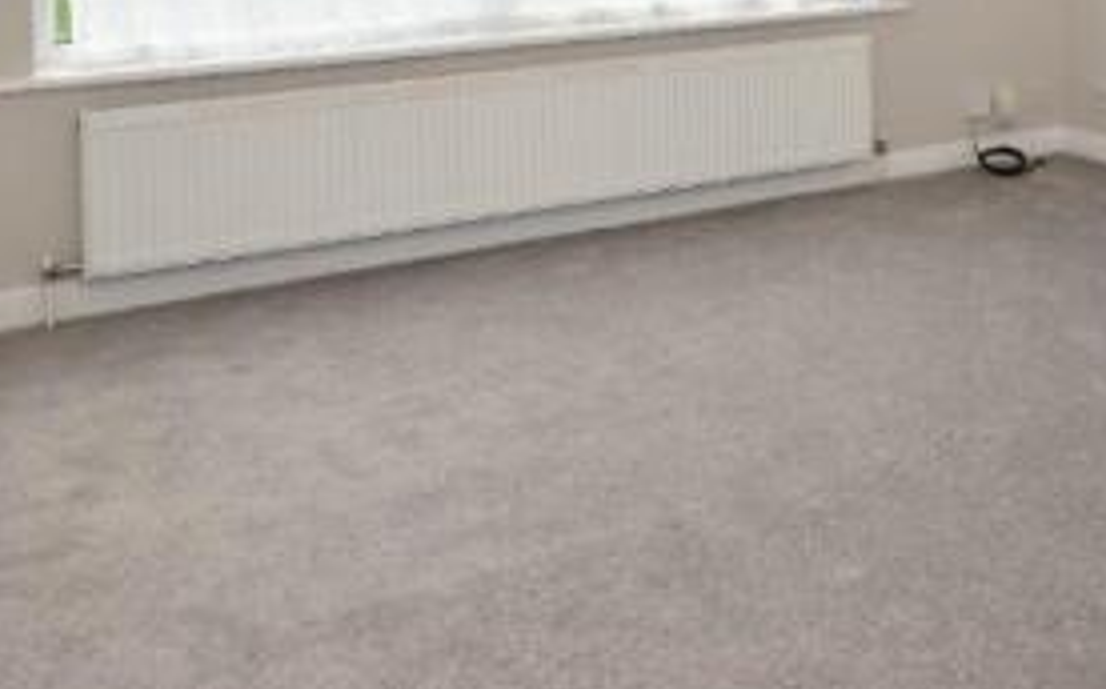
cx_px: 924
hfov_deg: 40.3
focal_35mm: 47
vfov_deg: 24.3
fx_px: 1422
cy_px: -170
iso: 720
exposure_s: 1/125
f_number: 5.6
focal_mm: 13
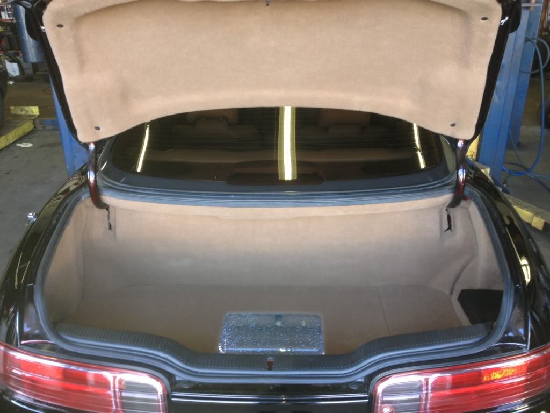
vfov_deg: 40.7
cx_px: 275
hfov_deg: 52.6
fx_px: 556
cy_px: 206
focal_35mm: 35
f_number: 2.4
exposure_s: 1/20
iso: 64
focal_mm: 4.3
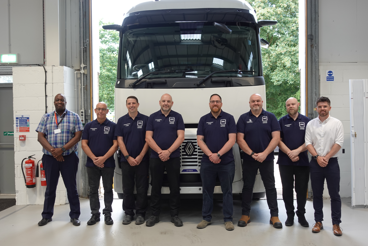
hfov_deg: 53.1
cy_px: 123
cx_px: 184
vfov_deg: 36.9
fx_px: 368
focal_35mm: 36
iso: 125
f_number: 2.8
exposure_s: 1/50
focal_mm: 13.94
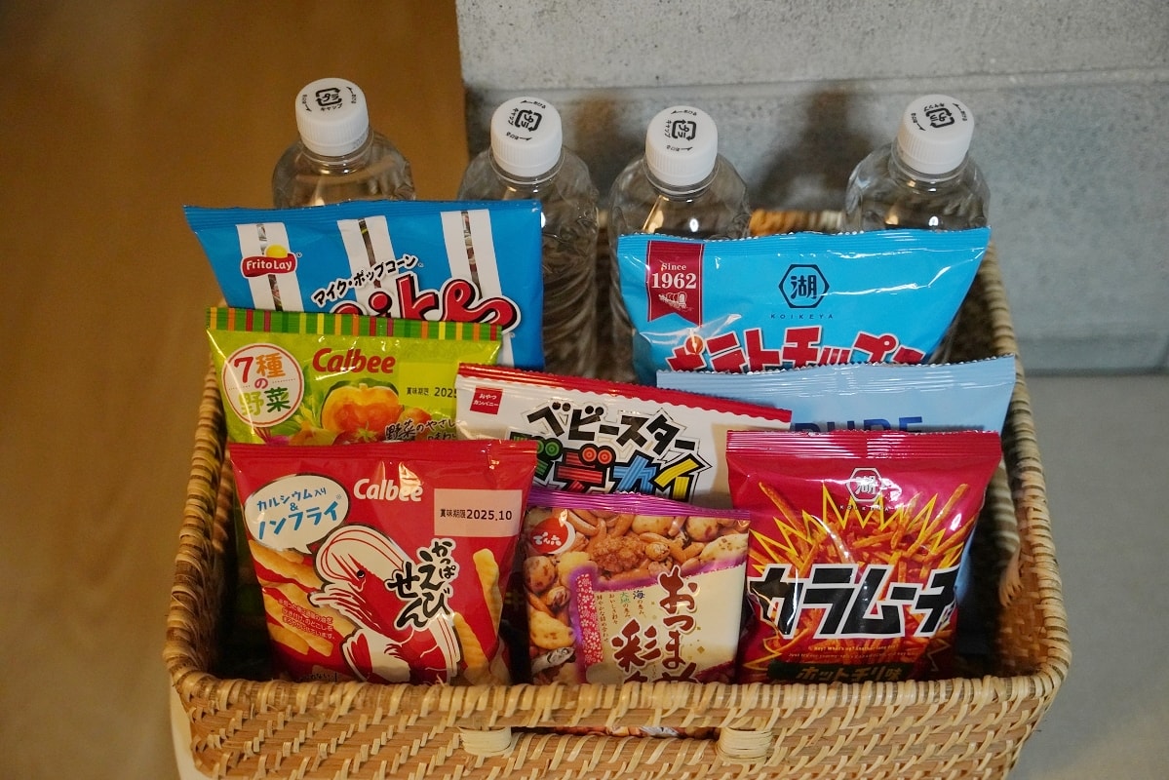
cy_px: 390
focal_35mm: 49
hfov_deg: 40.3
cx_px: 584
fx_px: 1591
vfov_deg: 27.5
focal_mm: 49
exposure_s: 1/160
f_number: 2.8
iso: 6400
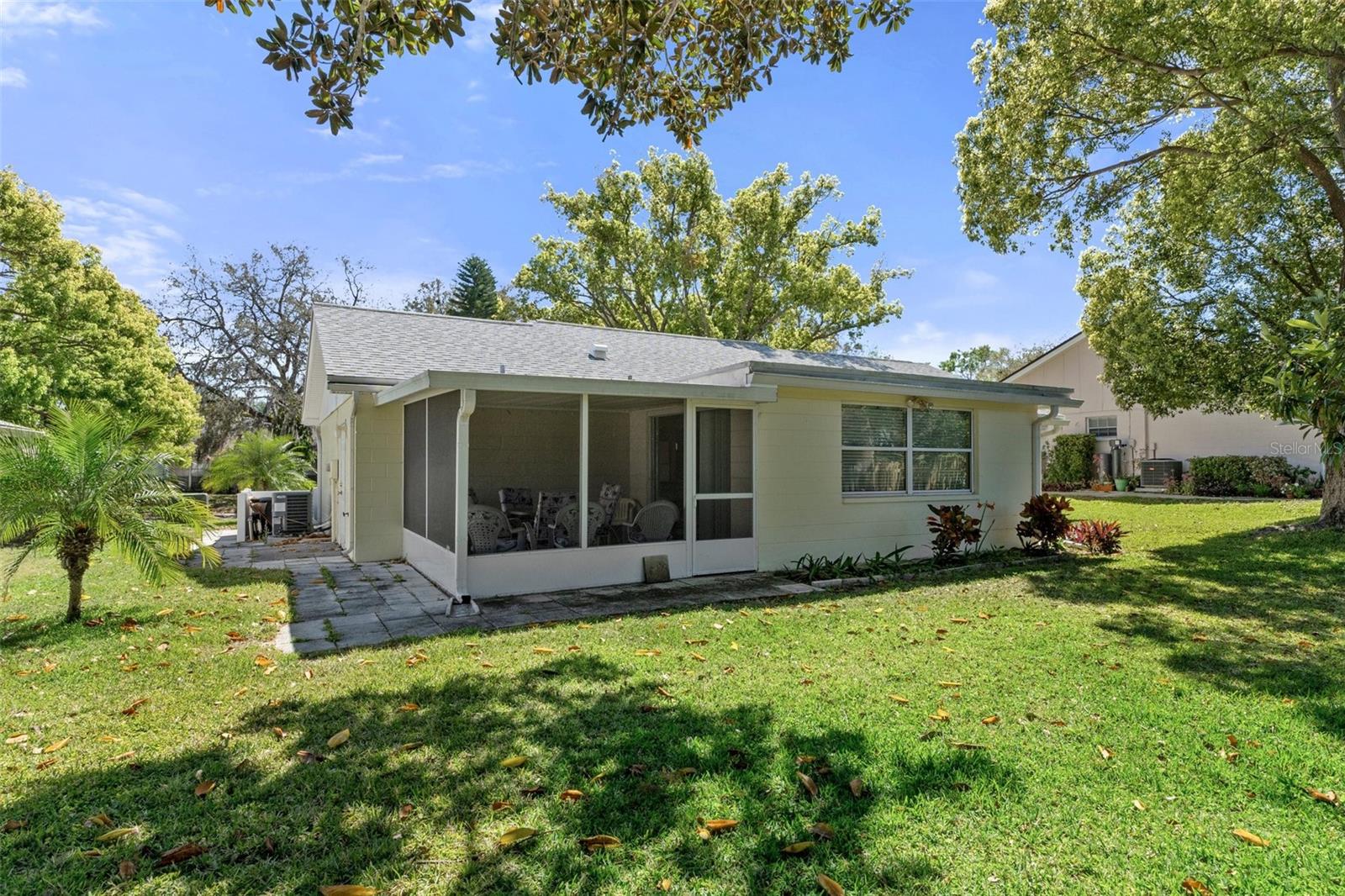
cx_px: 672
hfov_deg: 90.0
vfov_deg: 67.4
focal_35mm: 18
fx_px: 672
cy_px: 448
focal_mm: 12
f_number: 8
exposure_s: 1/250
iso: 320
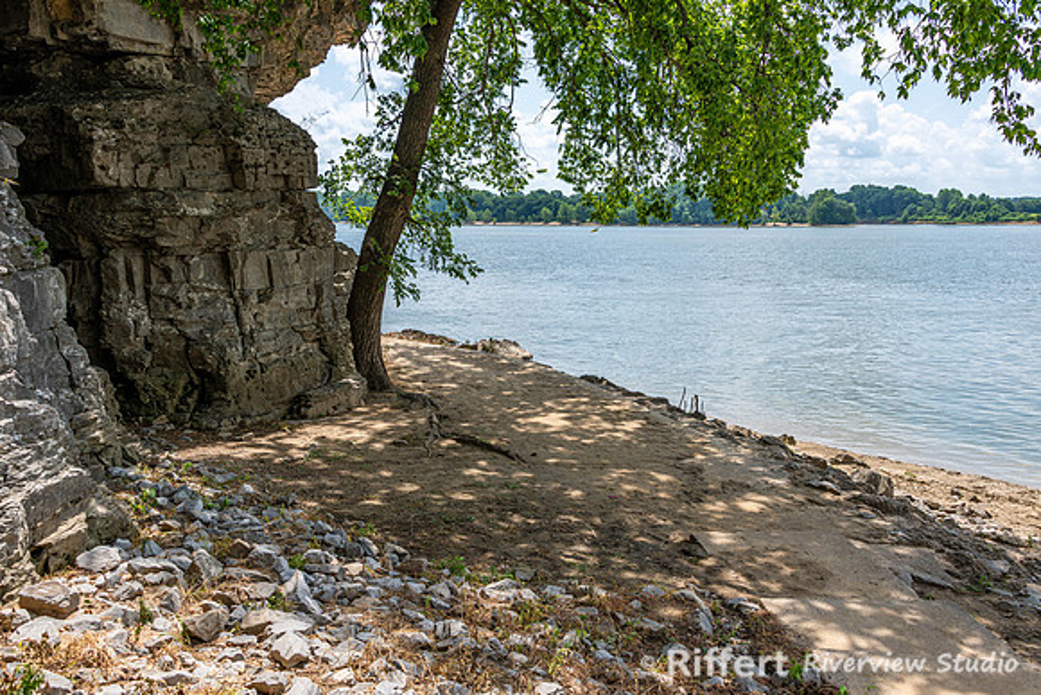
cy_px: 348
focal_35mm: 29
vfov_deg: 44.6
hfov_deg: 63.2
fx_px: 847
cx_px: 520
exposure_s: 1/200
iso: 64
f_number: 8
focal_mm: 28
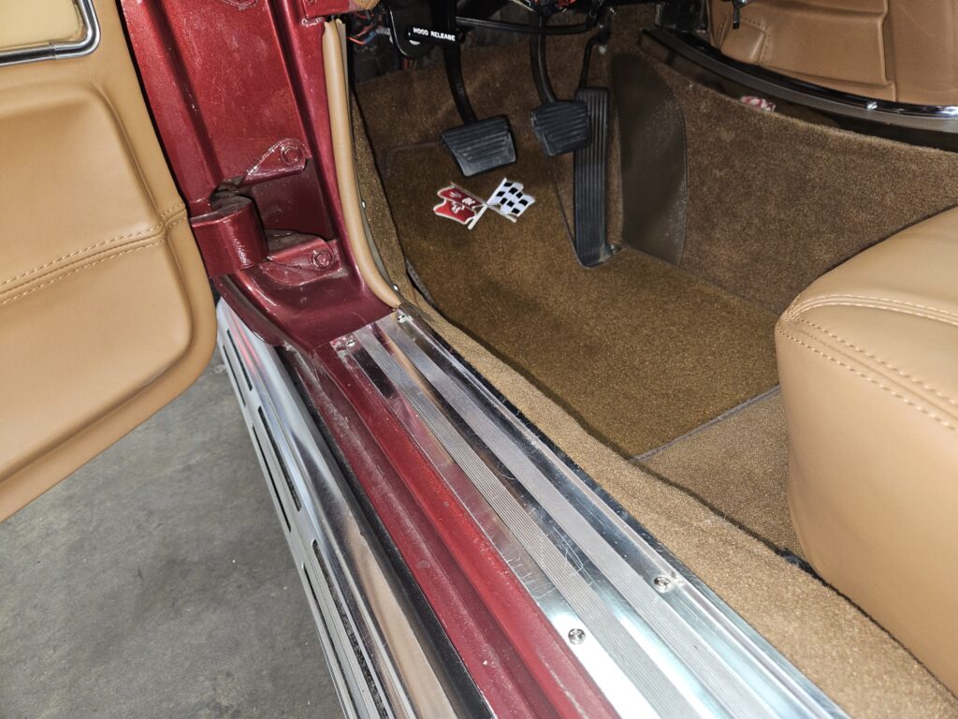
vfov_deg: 58.9
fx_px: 637
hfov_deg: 73.9
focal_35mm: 23
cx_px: 479
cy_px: 360
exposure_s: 1/30
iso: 100
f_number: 1.8
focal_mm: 5.4
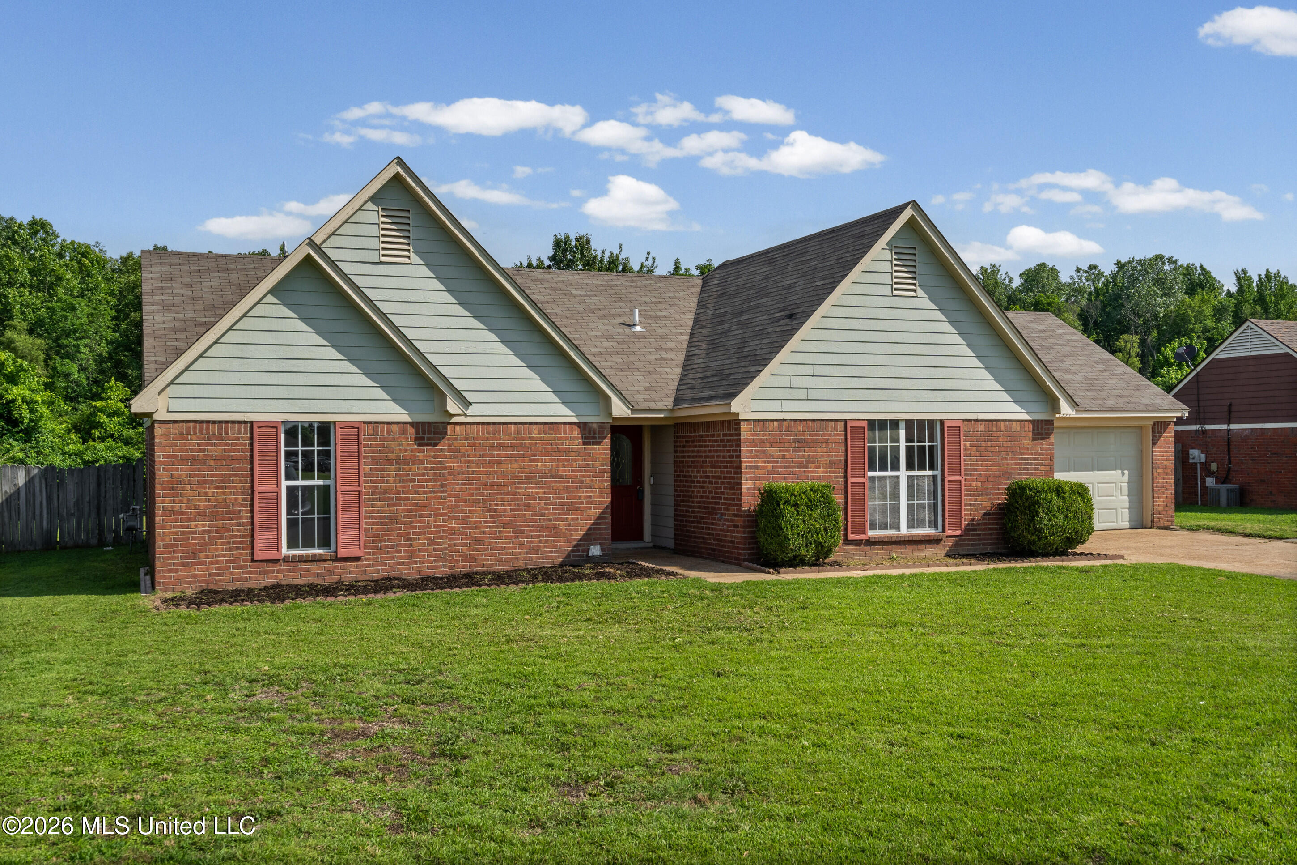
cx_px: 648
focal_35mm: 34
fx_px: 1225
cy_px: 432
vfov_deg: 38.9
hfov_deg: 55.8
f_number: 9.5
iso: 800
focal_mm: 34
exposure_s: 1/500
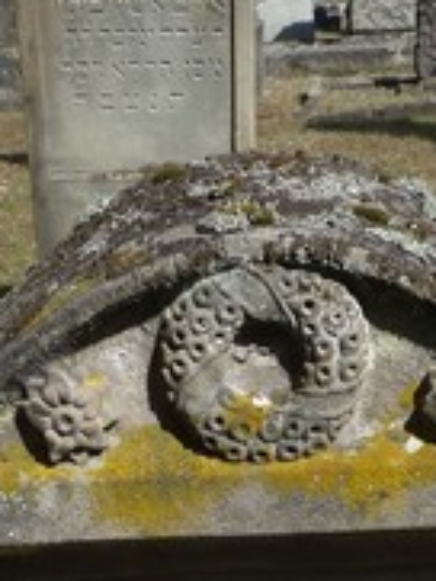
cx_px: 183
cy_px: 815
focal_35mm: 83
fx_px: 1392
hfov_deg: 17.8
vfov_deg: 20.8
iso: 80
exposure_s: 1/400
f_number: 4.5
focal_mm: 4.1
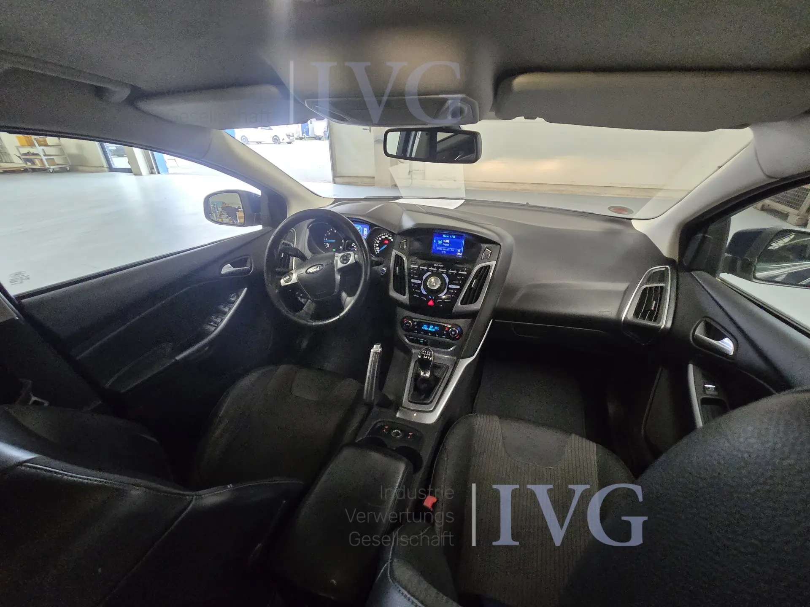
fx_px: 304
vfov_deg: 89.9
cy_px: 304
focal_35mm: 13
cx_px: 405
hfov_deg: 106.2
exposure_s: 1/50
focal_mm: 2.2
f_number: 2.2
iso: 320
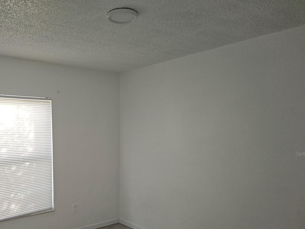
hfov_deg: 55.9
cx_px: 108
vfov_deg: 43.5
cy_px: 154
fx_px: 282
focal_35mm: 32
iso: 80
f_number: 1.8
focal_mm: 5.4
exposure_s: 1/60
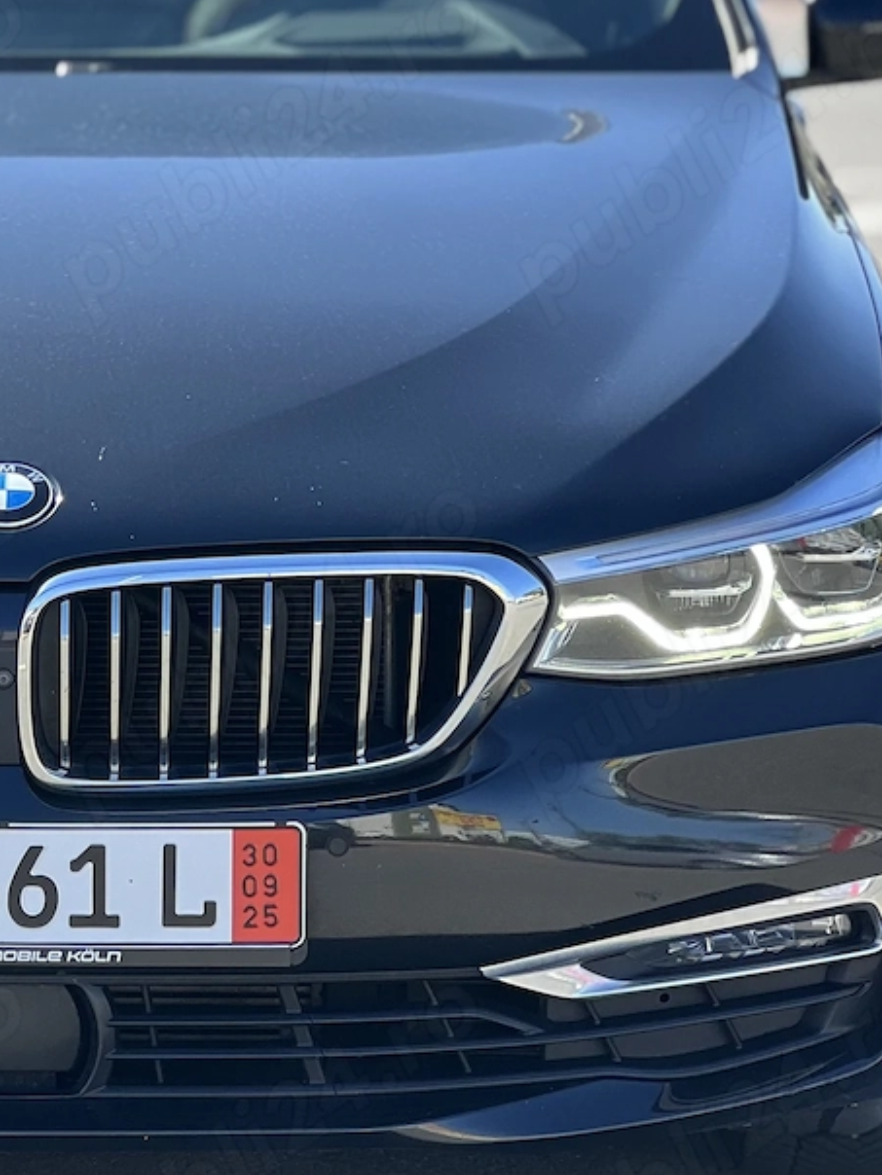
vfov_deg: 11.6
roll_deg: +0.0
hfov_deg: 8.7
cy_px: 253
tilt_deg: -5.8
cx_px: 41
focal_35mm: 170
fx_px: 5775
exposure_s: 1/121
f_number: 2.8
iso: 40
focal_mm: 9
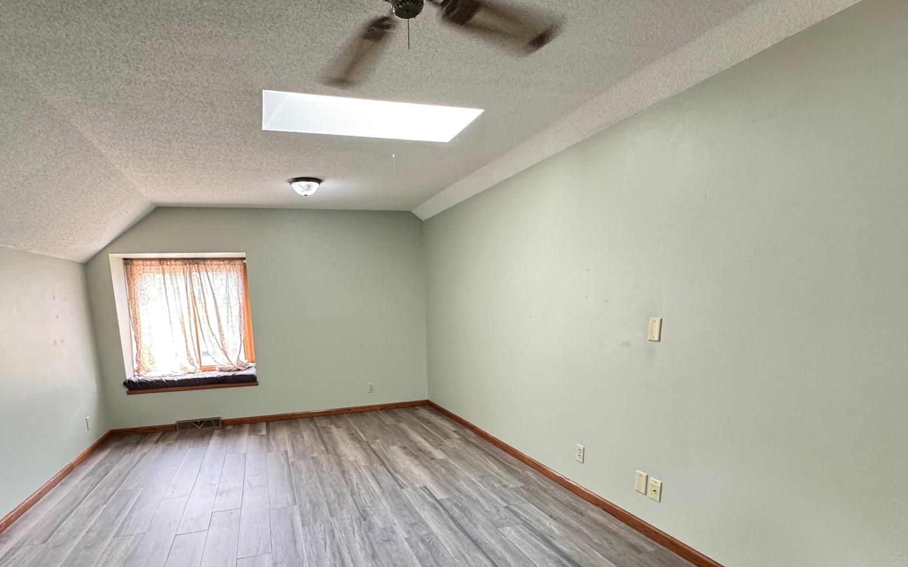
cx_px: 397
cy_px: 393
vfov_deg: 60.2
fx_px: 470
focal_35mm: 19
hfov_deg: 87.6
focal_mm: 2.22
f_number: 2.2
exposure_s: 1/60
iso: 400
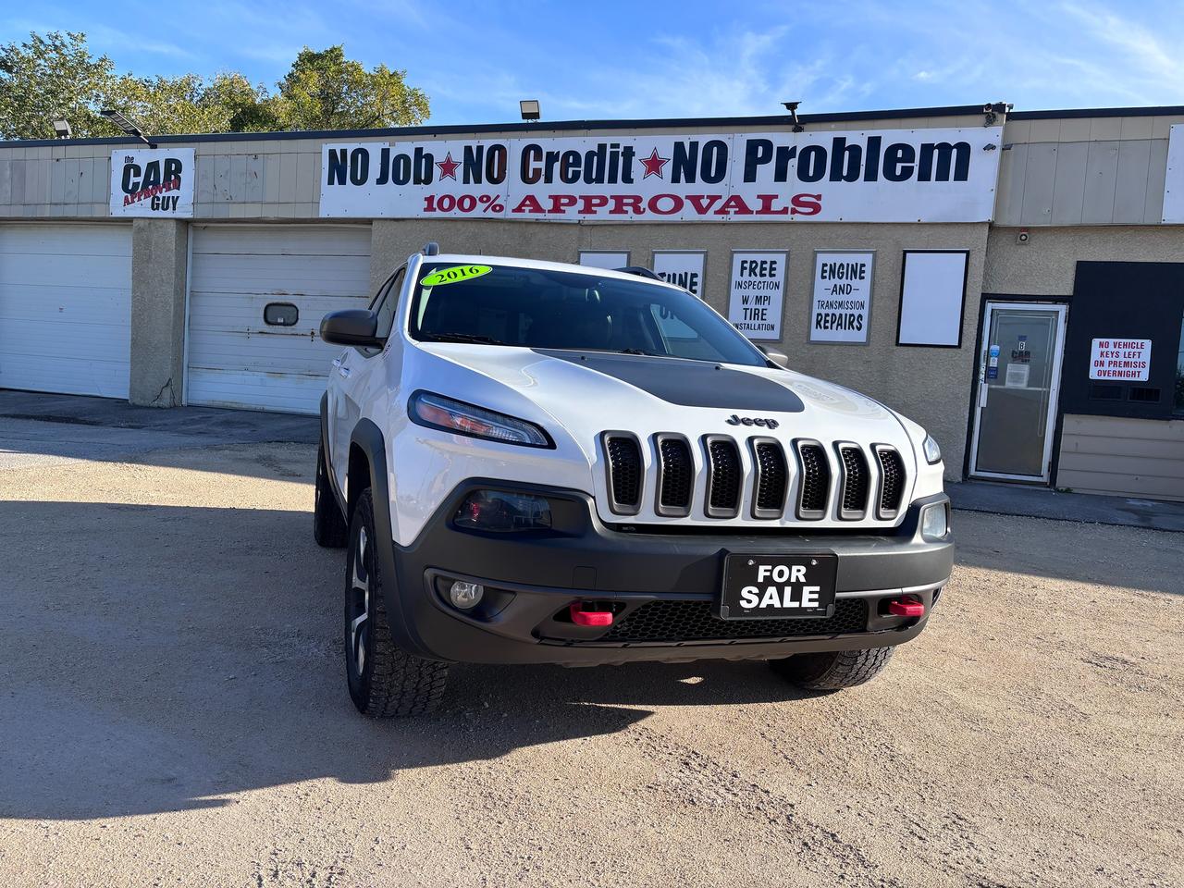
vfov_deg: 53.1
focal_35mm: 26
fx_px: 889
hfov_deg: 67.3
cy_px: 444
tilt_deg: -4.8
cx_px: 592
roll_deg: -3.2
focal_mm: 5.96
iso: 50
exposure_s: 1/1667
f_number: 1.6
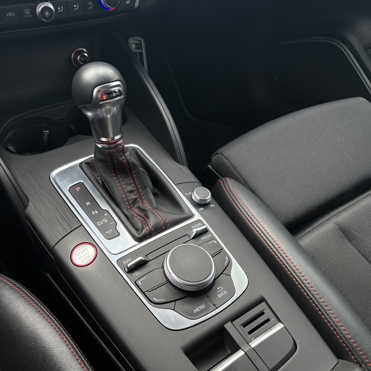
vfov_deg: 52.5
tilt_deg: -42.2
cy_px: 186
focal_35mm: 31
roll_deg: -1.7
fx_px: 376
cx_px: 146
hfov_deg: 52.1
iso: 50
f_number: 1.6
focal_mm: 5.96
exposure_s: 1/279
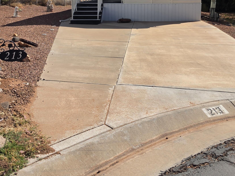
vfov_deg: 33.2
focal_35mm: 42
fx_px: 285
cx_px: 127
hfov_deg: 44.8
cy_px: 30
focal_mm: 6.5
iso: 50
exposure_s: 1/7939
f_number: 1.4
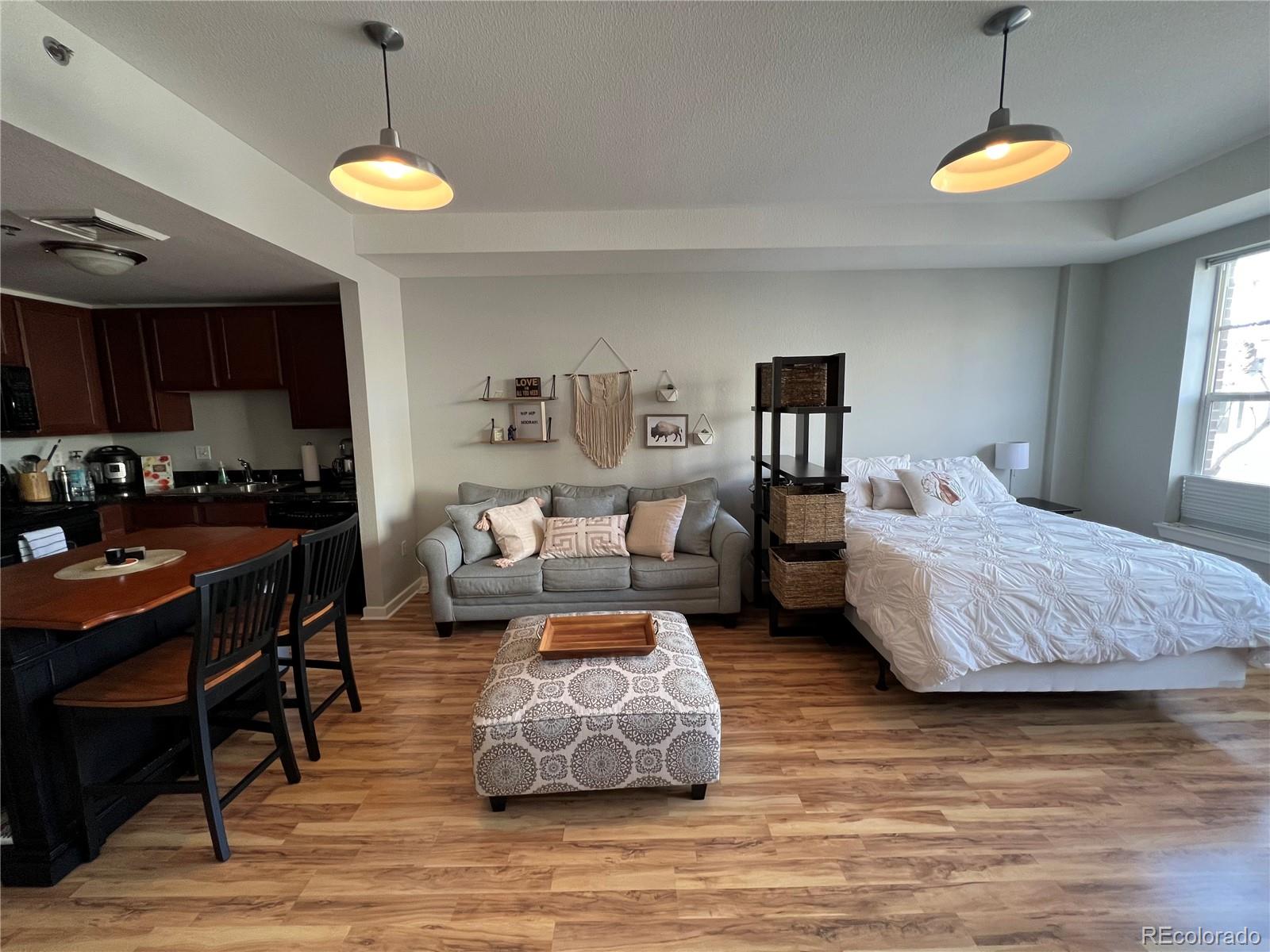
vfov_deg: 89.9
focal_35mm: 13
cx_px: 635
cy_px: 476
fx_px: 477
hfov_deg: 106.2
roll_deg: +1.0
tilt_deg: -8.2
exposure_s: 1/120
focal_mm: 1.57
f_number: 1.8
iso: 200
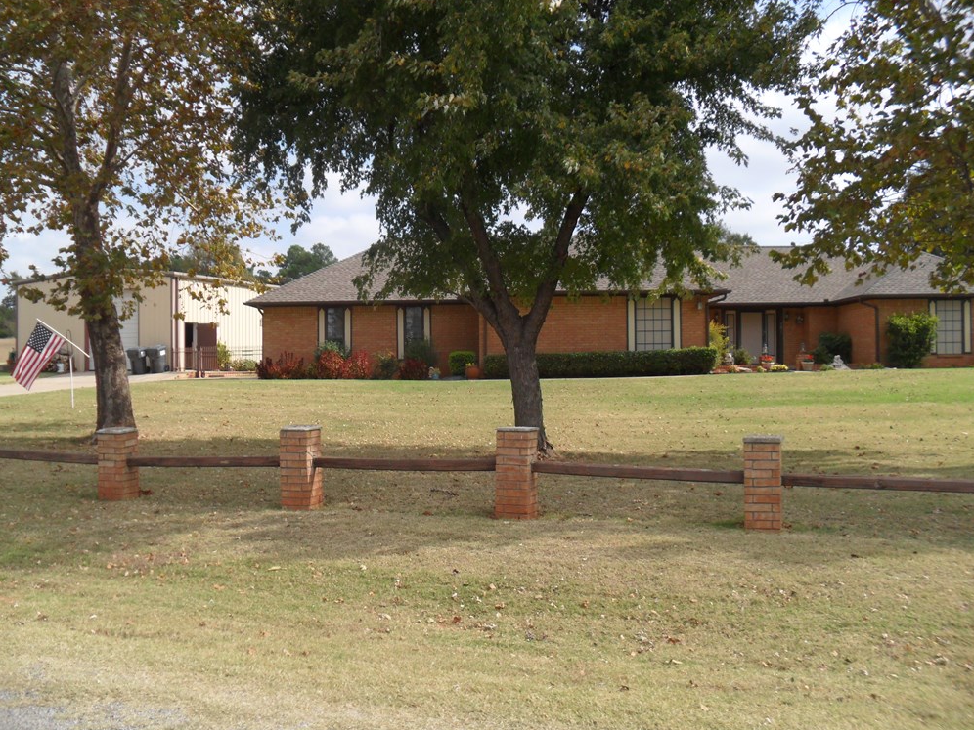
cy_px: 363
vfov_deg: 39.7
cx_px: 483
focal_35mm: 36
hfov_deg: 51.4
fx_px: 1013
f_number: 7.6
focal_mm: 6.3
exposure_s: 1/180
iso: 80
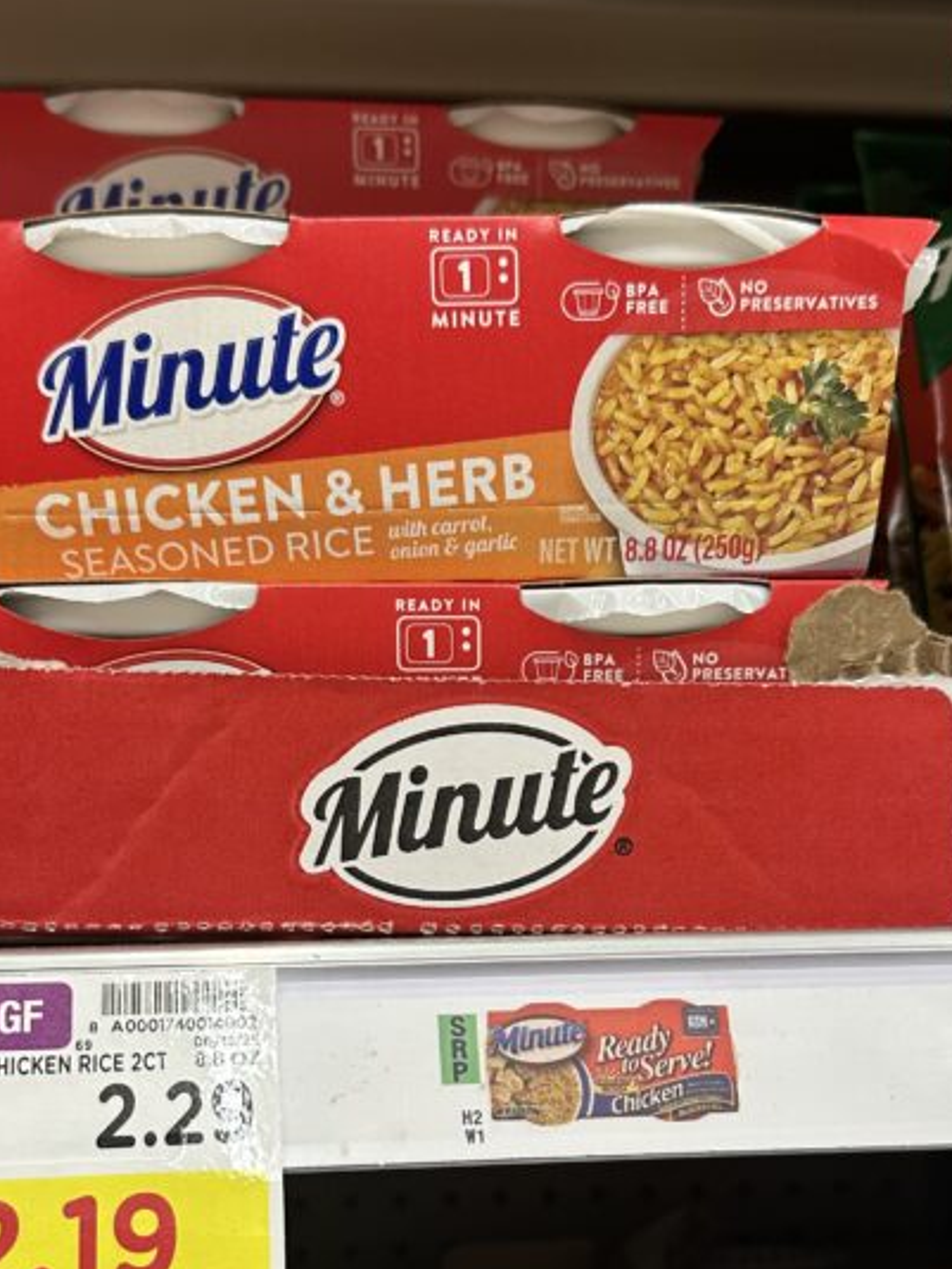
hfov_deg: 31.5
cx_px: 434
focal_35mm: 46
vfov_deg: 40.5
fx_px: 1685
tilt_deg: -4.2
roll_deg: +1.2
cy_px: 894
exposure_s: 1/63
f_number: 1.78
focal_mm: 6.86
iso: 160
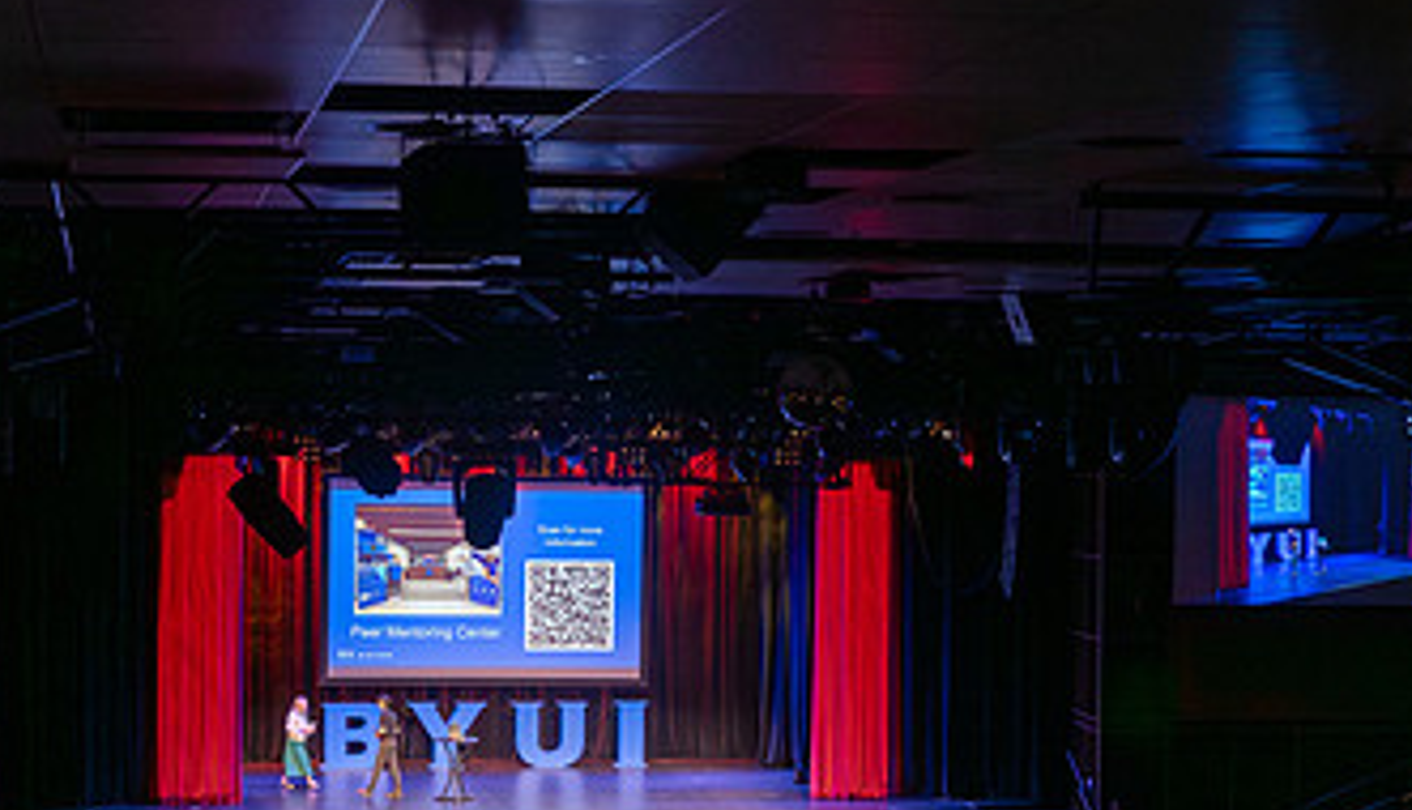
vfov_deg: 16.6
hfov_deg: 28.3
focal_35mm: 74
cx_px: 469
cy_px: 422
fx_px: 2784
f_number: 4
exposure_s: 1/160
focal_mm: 38
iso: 1000
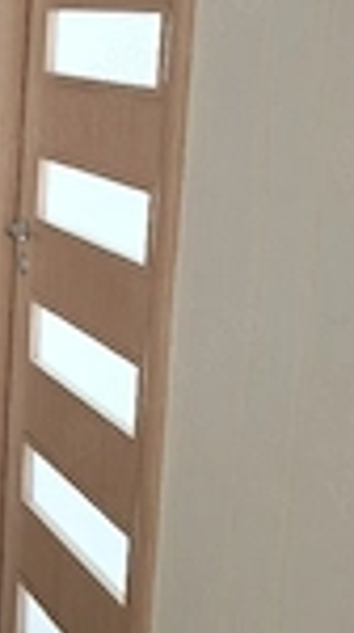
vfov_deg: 30.7
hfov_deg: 16.8
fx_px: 1122
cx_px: -114
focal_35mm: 67
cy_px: 127
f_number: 1.8
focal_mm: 5.54
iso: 250
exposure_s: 1/40
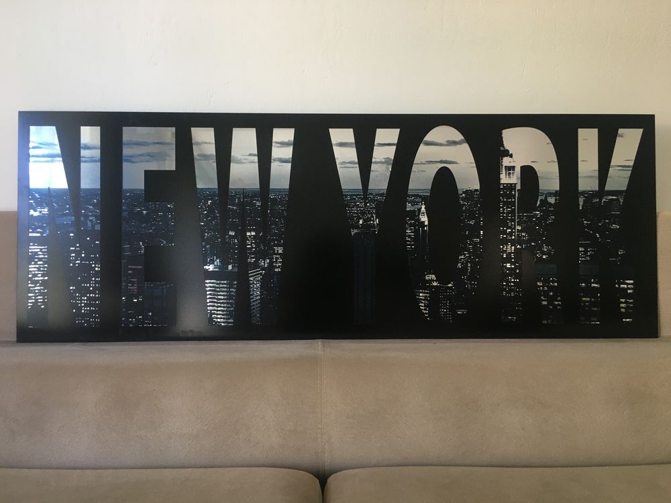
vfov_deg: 48.2
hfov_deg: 61.7
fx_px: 562
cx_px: 336
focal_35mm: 29
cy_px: 252
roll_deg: +0.2
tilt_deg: -8.6
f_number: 2.2
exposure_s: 1/33
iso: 125
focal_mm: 4.15
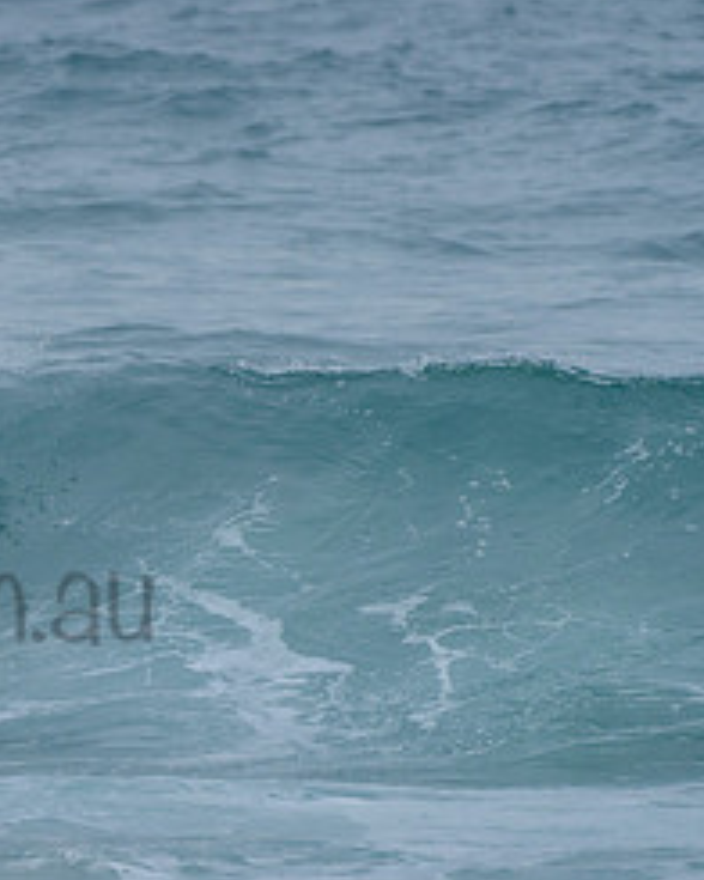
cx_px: -223
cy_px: 404
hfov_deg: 1.1
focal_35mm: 1362
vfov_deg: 1.4
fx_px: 35473
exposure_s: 1/1250
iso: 400
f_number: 5.6
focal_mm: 500
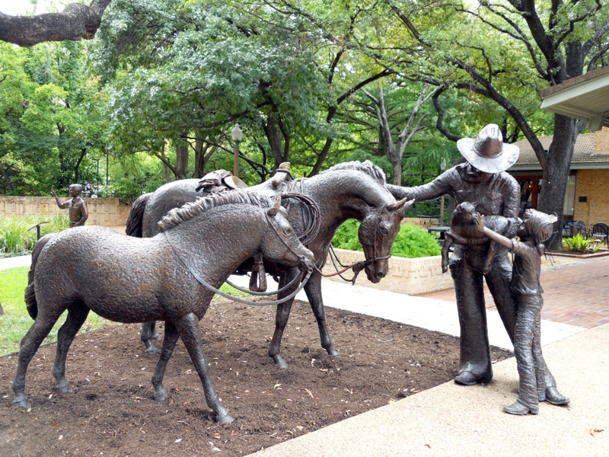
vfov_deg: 49.7
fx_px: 493
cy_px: 228
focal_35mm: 28
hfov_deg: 63.4
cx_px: 304
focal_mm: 5
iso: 80
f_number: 2.7
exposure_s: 1/125
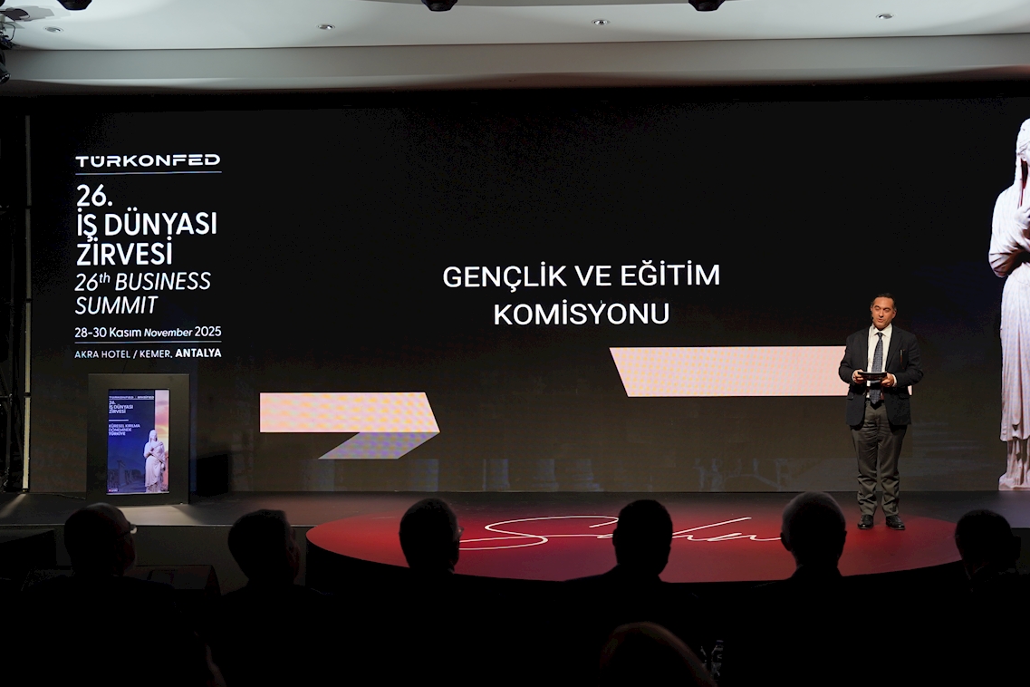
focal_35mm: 39
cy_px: 345
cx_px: 542
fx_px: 1108
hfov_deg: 49.8
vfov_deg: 34.4
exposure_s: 1/160
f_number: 2.8
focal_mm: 36.7
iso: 500
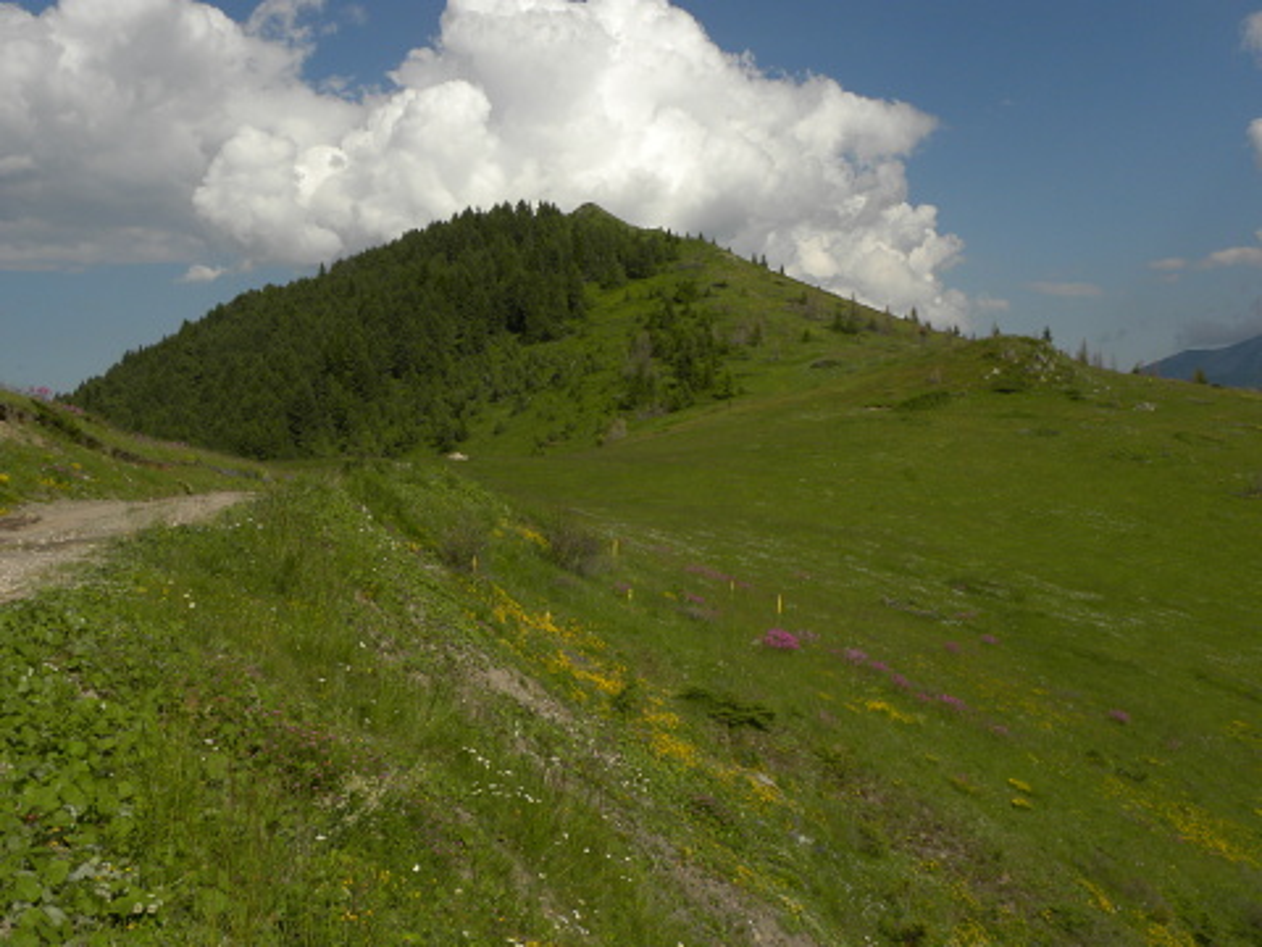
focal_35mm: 37
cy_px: 474
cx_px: 631
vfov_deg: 38.7
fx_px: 1349
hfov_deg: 50.1
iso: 100
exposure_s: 1/500
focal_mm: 6.6
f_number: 8
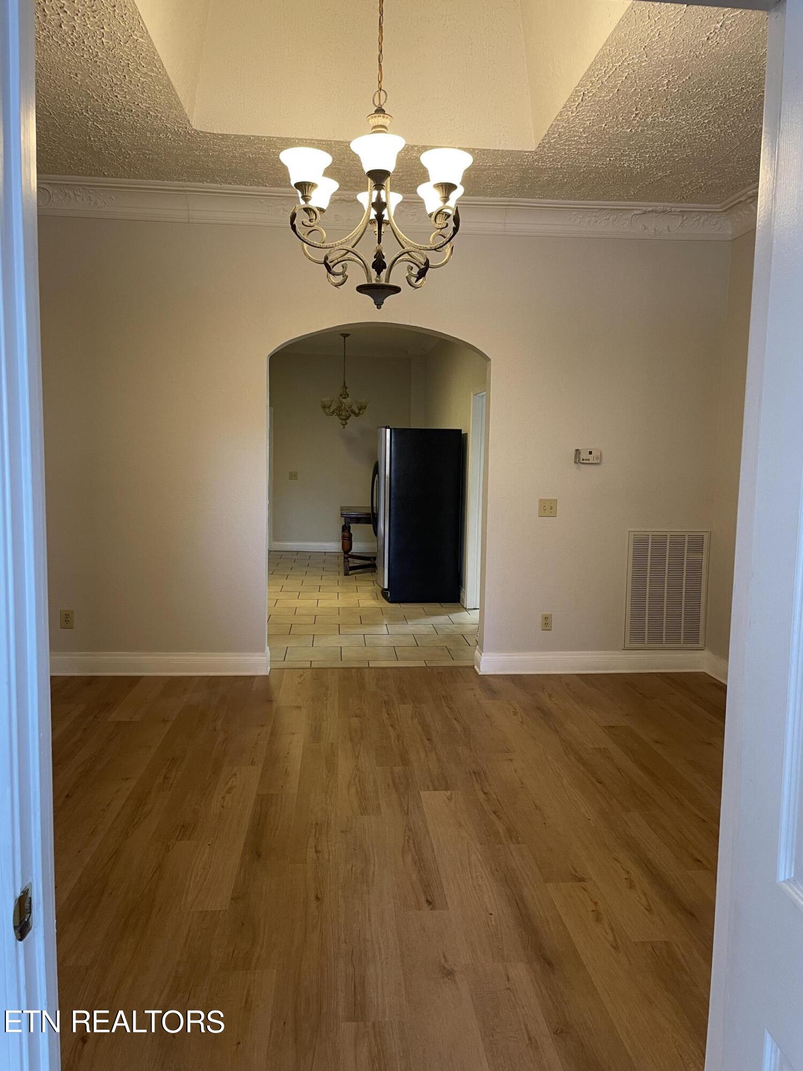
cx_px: 402
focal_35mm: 26
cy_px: 536
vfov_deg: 67.3
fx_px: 804
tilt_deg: -5.6
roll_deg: -1.2
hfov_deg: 53.1
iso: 100
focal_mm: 4.2
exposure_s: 1/60
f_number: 1.6
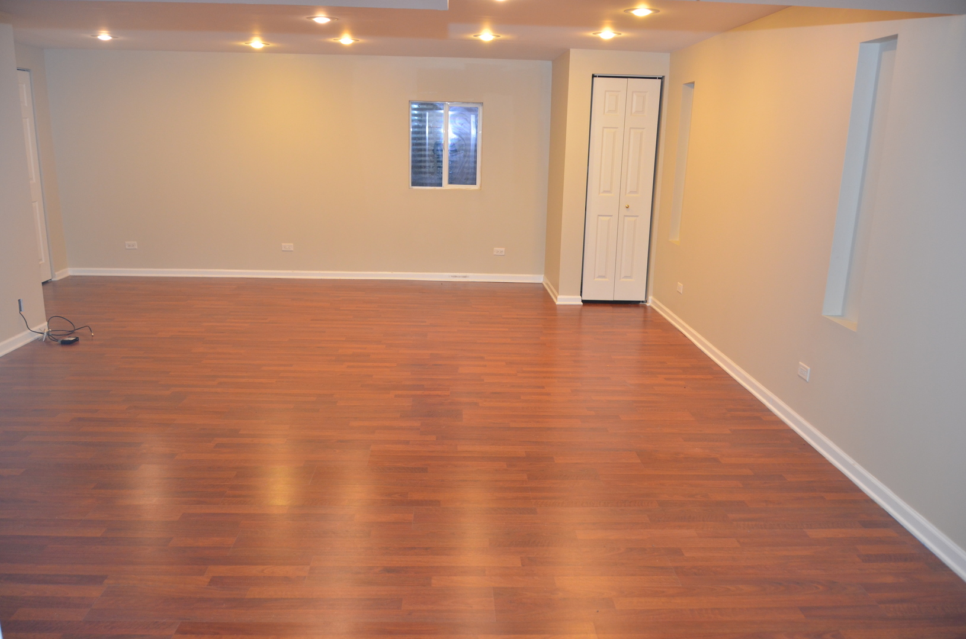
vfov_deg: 47.7
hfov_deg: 67.5
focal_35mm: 27
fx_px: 723
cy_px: 320
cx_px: 483
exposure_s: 1/60
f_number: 4
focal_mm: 18
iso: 800
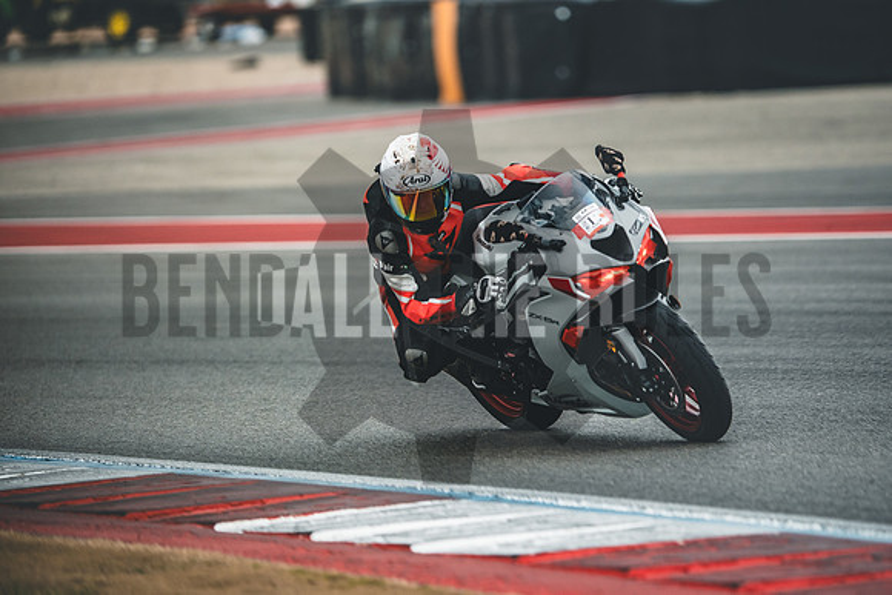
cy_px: 298
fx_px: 7435
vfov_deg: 4.6
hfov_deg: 6.9
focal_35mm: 300
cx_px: 446
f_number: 2
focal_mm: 200
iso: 800
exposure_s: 1/3200
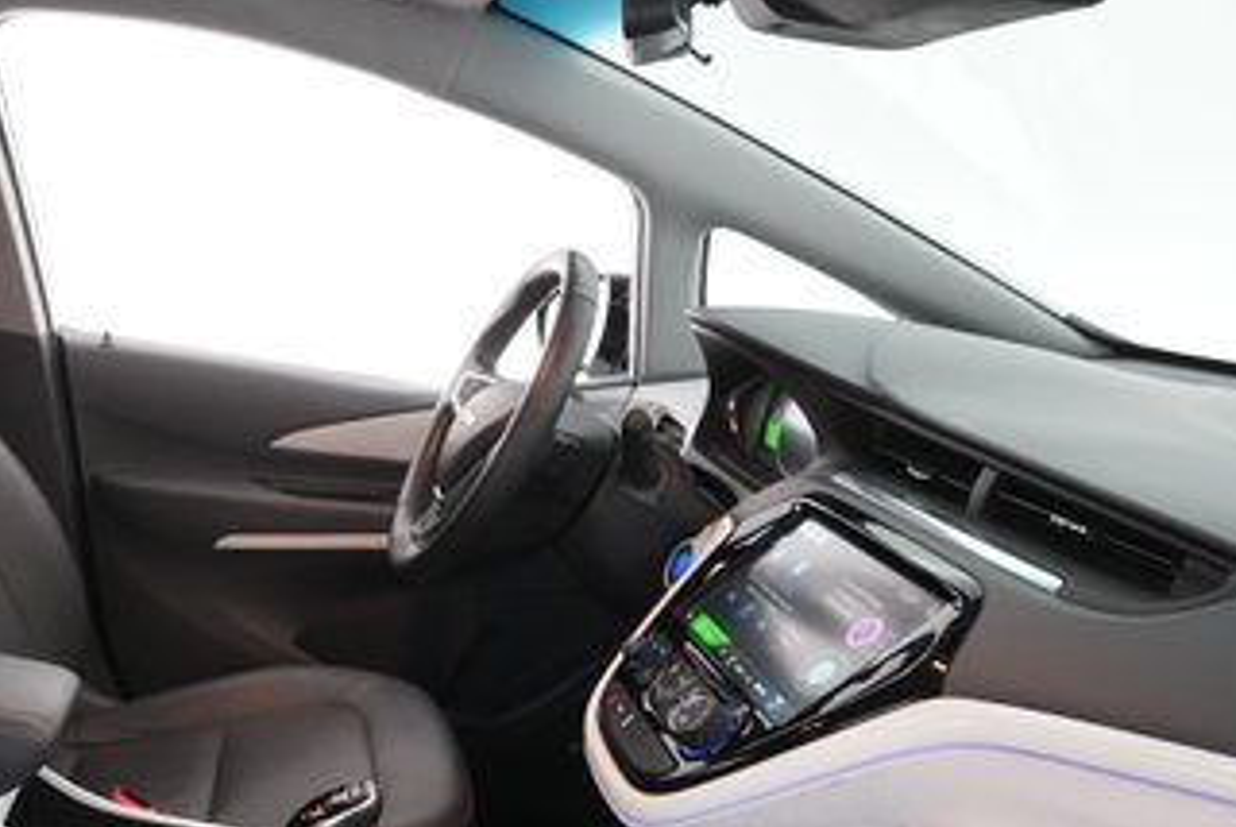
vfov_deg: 38.7
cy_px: 512
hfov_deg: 50.2
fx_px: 1168
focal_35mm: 34
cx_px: 151
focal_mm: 17
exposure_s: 1/100
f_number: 4.5
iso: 6400
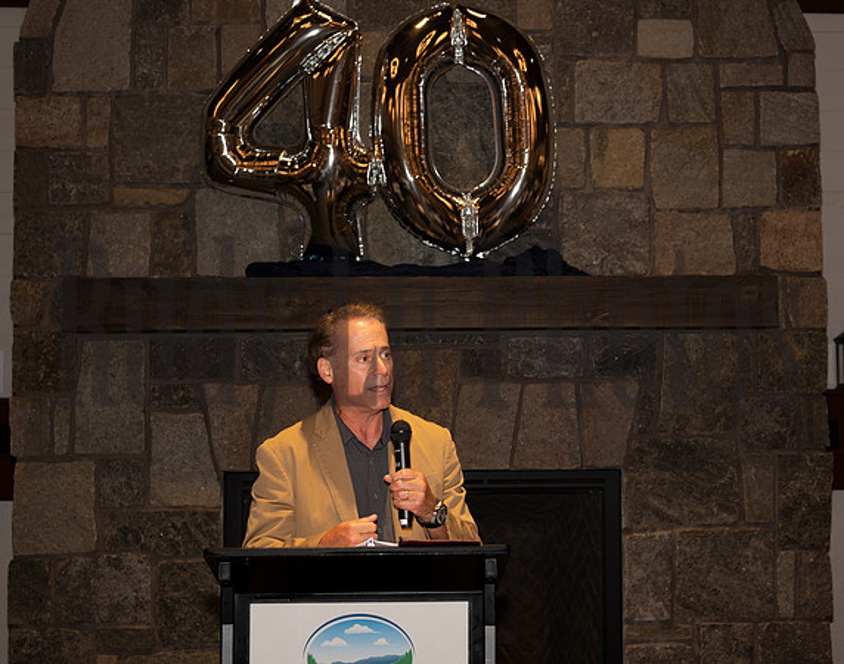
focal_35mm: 56
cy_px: 332
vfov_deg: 27.0
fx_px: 1384
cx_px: 484
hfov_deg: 33.9
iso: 320
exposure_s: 1/100
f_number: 4
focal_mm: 50
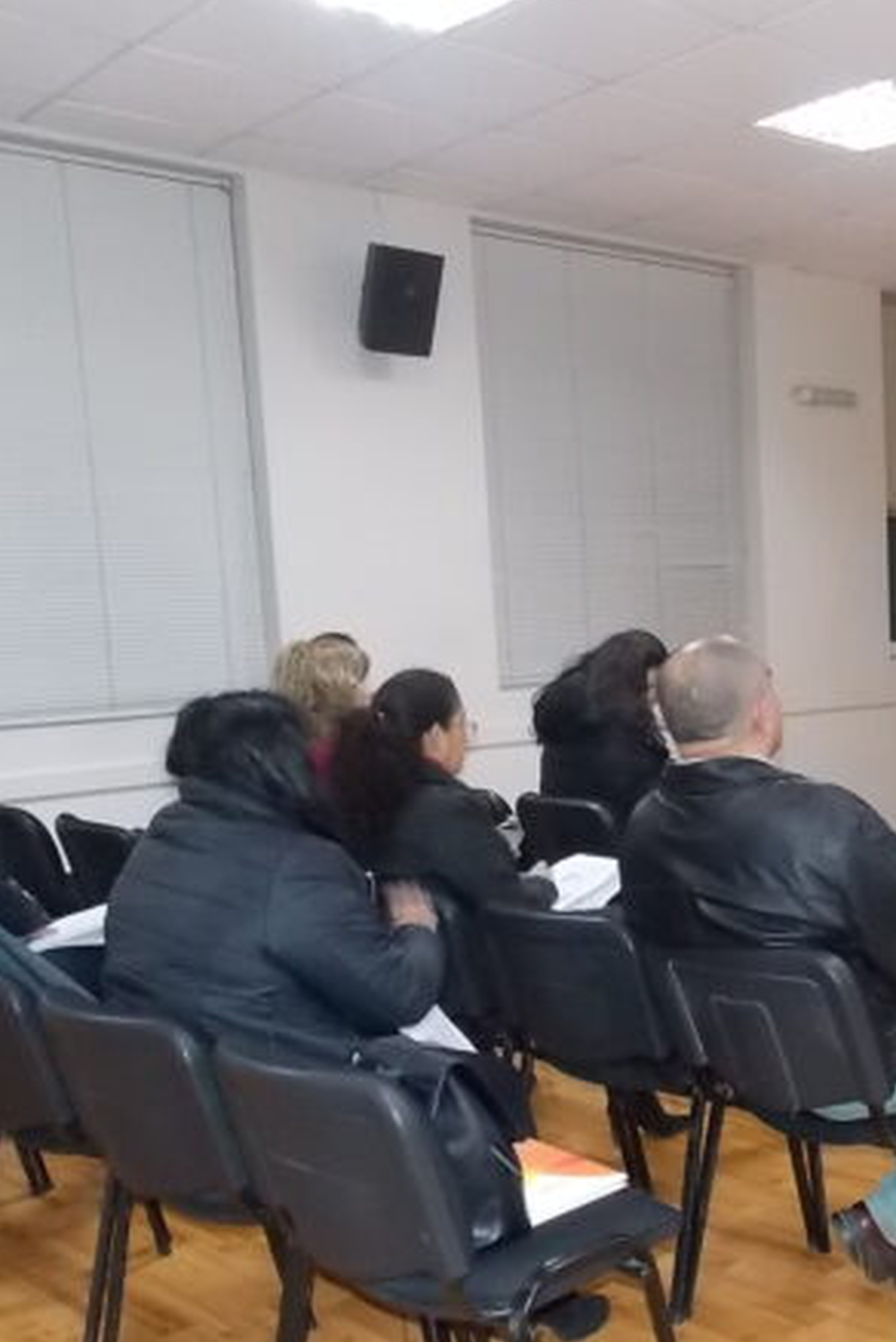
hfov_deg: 30.7
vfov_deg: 46.0
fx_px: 1565
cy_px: 835
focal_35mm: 42
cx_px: 782
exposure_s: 1/30
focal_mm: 4
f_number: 3.1
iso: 500
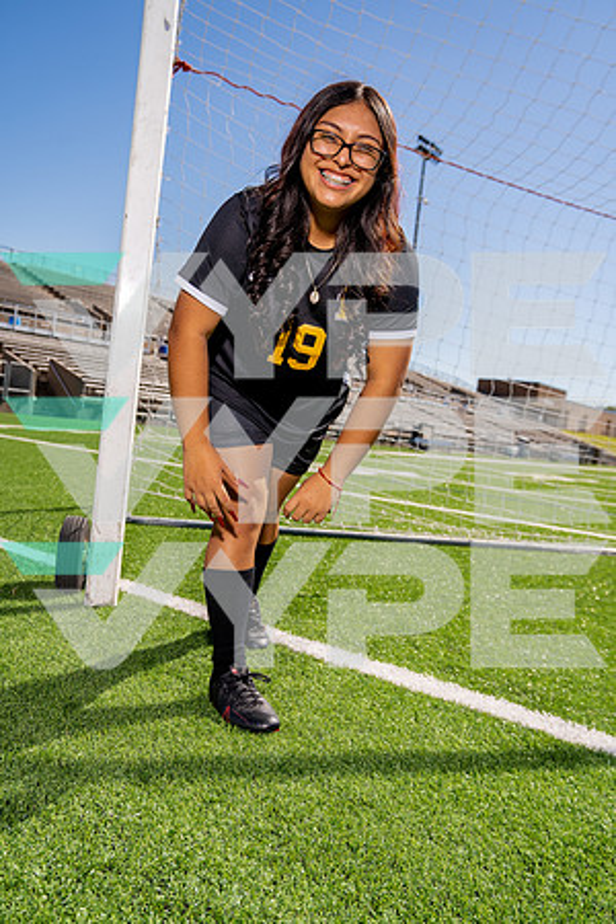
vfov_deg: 61.9
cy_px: 462
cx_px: 308
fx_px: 770
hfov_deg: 43.6
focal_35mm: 30
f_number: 4.5
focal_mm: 30
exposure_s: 1/1000
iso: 100
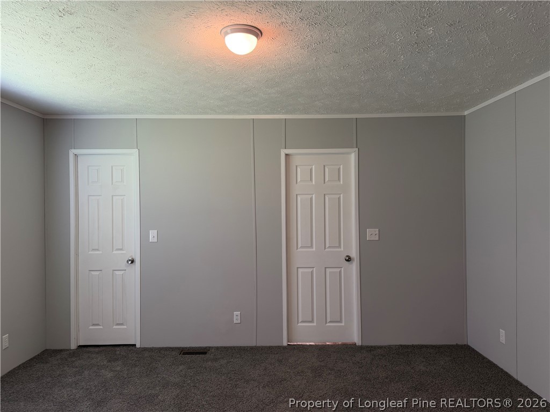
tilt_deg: +1.6
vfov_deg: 56.8
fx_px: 381
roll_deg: -0.7
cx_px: 275
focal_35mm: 24
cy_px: 206
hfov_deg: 71.6
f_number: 1.78
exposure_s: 1/60
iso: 125
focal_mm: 6.76
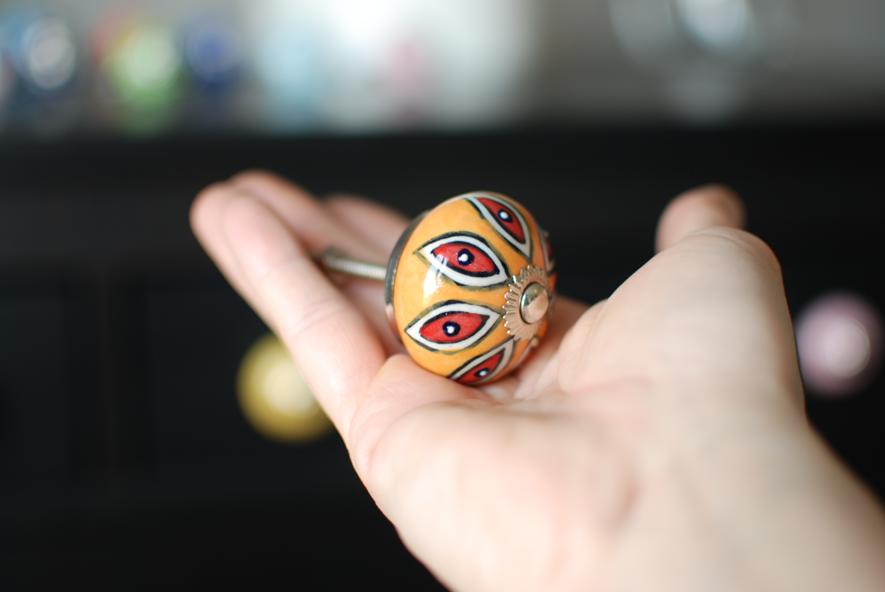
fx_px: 1292
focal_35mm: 52
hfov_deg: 37.8
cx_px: 442
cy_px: 296
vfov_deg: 25.8
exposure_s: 1/40
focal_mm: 35
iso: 100
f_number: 1.8
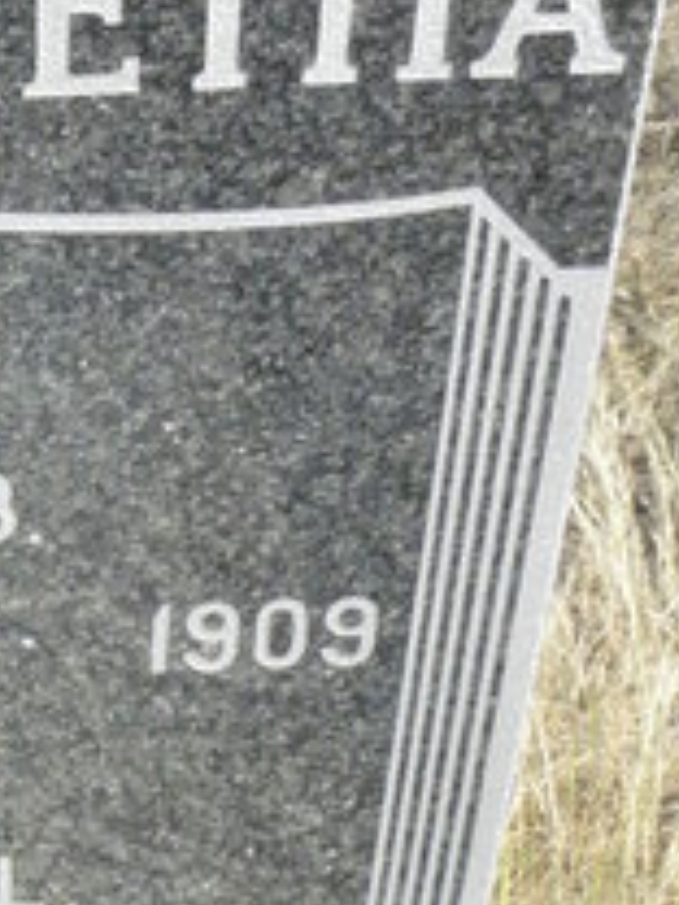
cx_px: -461
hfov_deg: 13.6
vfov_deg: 18.9
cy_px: 988
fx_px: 2615
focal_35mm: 100
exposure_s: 1/640
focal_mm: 4.6
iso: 200
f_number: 6.3
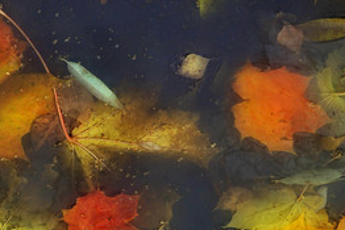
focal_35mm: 134
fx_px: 1285
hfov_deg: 14.5
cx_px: -122
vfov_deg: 10.2
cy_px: 143
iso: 400
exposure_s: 1/125
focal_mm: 26
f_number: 5.6
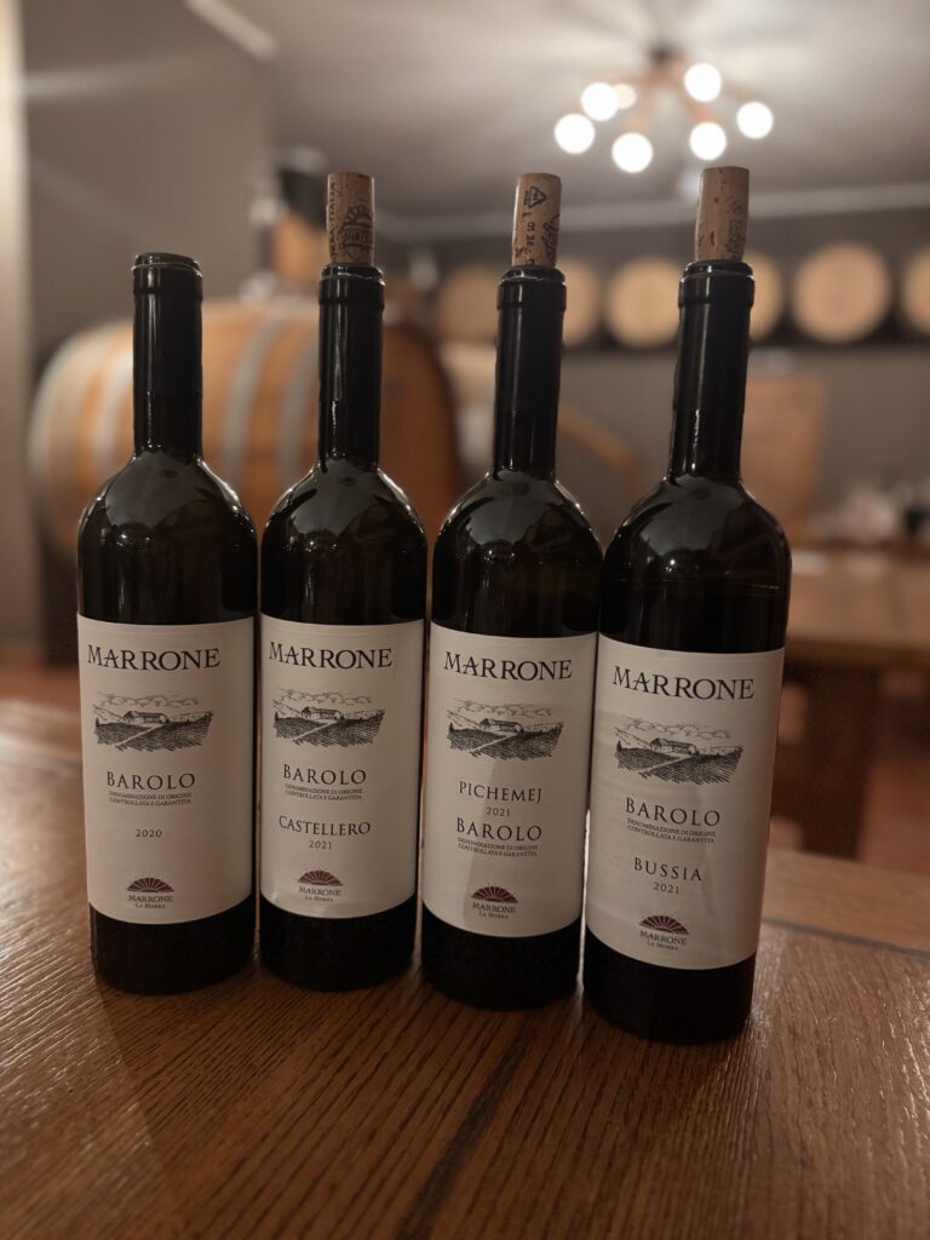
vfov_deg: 71.6
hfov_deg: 56.8
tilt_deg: -9.6
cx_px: 465
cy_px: 620
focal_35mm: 24
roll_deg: -1.3
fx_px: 860
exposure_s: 1/25
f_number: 1.78
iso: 800
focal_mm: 6.76
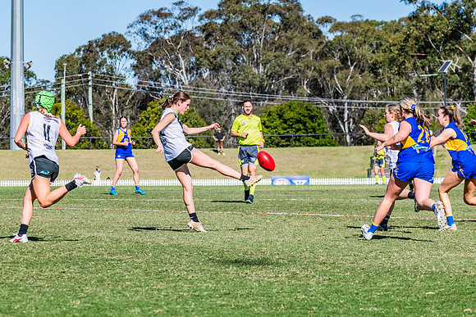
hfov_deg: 10.7
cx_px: 212
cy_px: 151
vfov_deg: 7.1
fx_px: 2549
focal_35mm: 193
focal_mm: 170
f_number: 11
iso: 640
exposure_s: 1/1250
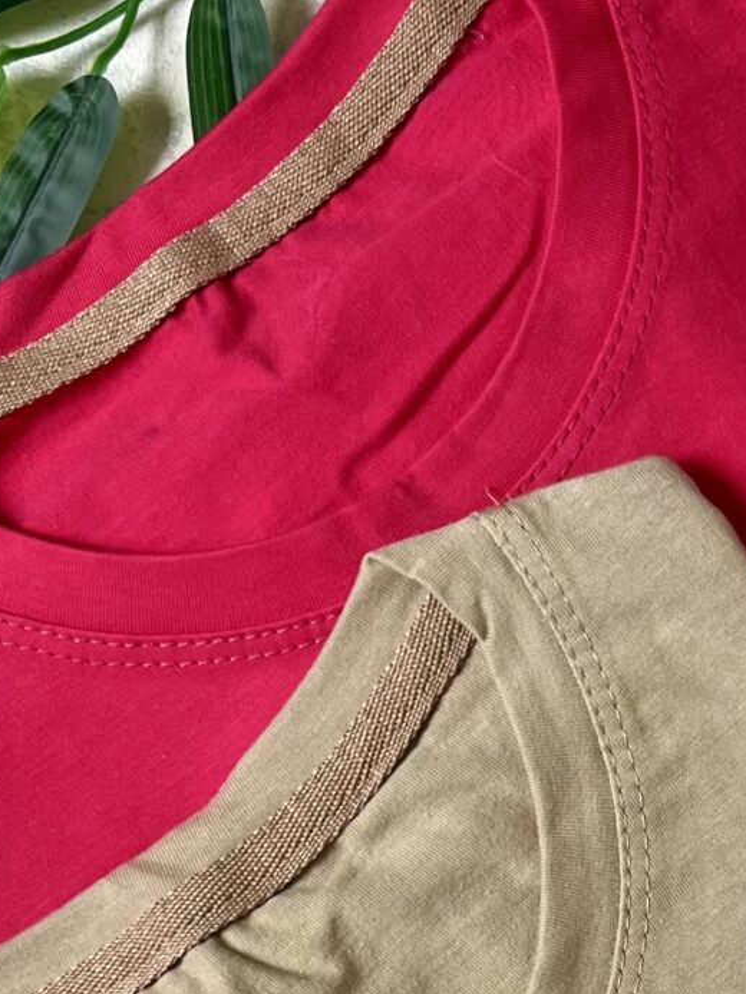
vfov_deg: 19.5
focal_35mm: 96
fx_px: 2758
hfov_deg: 15.1
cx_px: 759
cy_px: 1113
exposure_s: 1/122
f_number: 1.6
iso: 50
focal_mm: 5.1
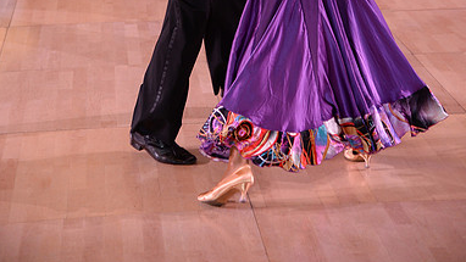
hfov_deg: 17.3
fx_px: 1532
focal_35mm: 124
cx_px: 232
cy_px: -73
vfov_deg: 9.6
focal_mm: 78
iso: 1600
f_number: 4
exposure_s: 1/250
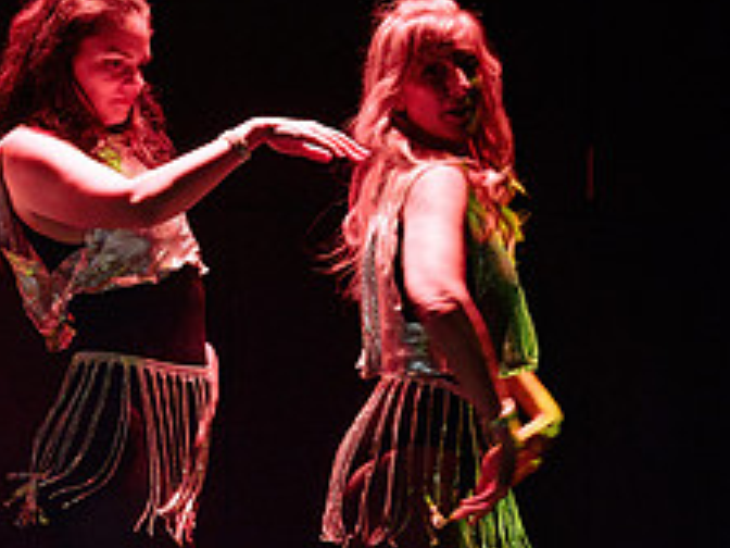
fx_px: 11093
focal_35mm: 526
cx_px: -72
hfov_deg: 3.8
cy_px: 383
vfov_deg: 2.8
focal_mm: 165
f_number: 2.8
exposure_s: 1/200
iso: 1600
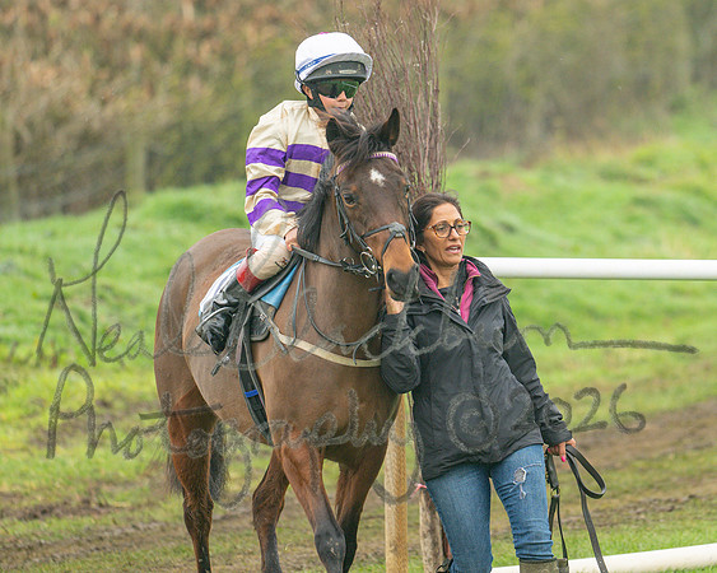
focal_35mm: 729
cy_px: 264
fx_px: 15462
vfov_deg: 2.1
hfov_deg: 2.7
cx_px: 464
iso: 400
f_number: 4.5
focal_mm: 400
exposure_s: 1/500
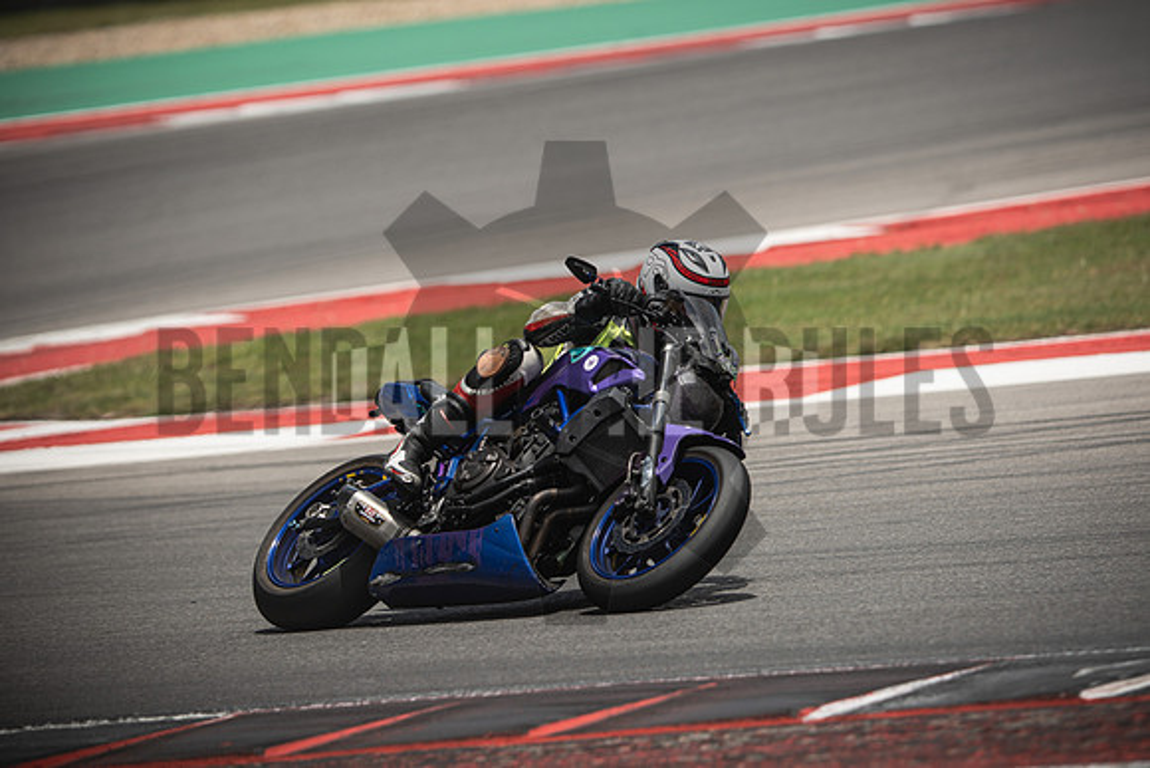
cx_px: 575
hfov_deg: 6.9
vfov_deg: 4.6
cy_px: 384
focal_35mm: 300
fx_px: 9585
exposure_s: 1/2000
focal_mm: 200
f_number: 2.8
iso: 125
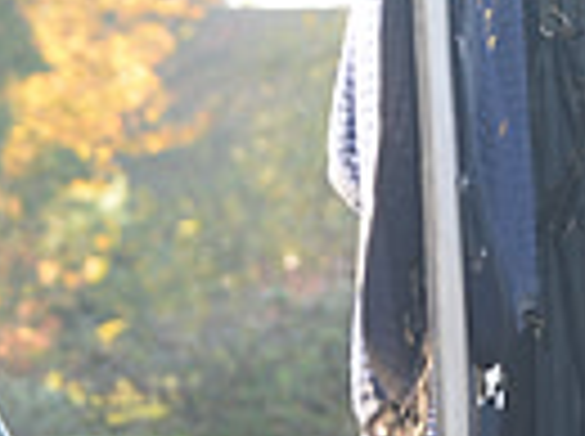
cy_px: -135
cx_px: 1282
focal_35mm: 579
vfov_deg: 2.6
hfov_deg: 3.4
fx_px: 9767
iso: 1000
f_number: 3.5
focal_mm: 135
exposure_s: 1/400
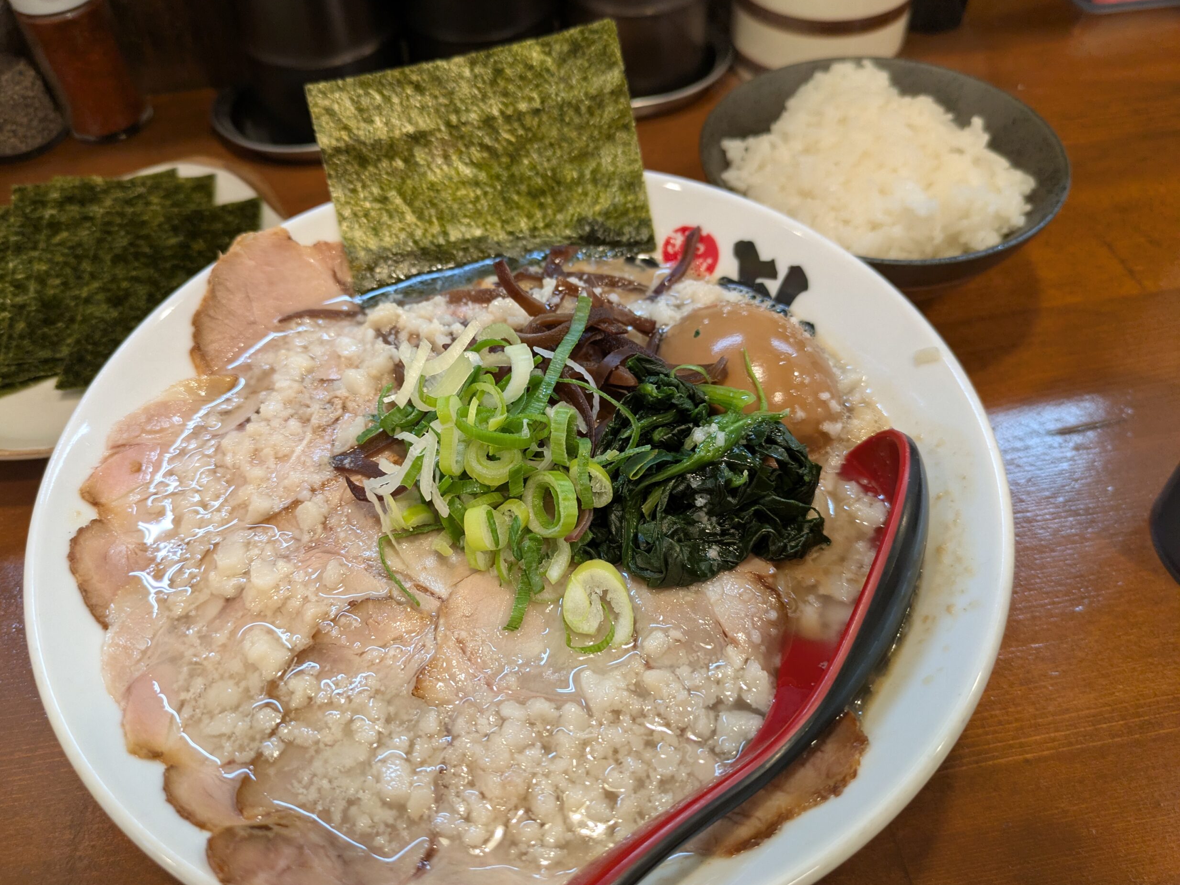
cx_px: 567
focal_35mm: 26
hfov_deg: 67.3
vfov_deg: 53.1
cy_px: 455
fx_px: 886
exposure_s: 1/100
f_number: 1.89
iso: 211
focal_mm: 5.43
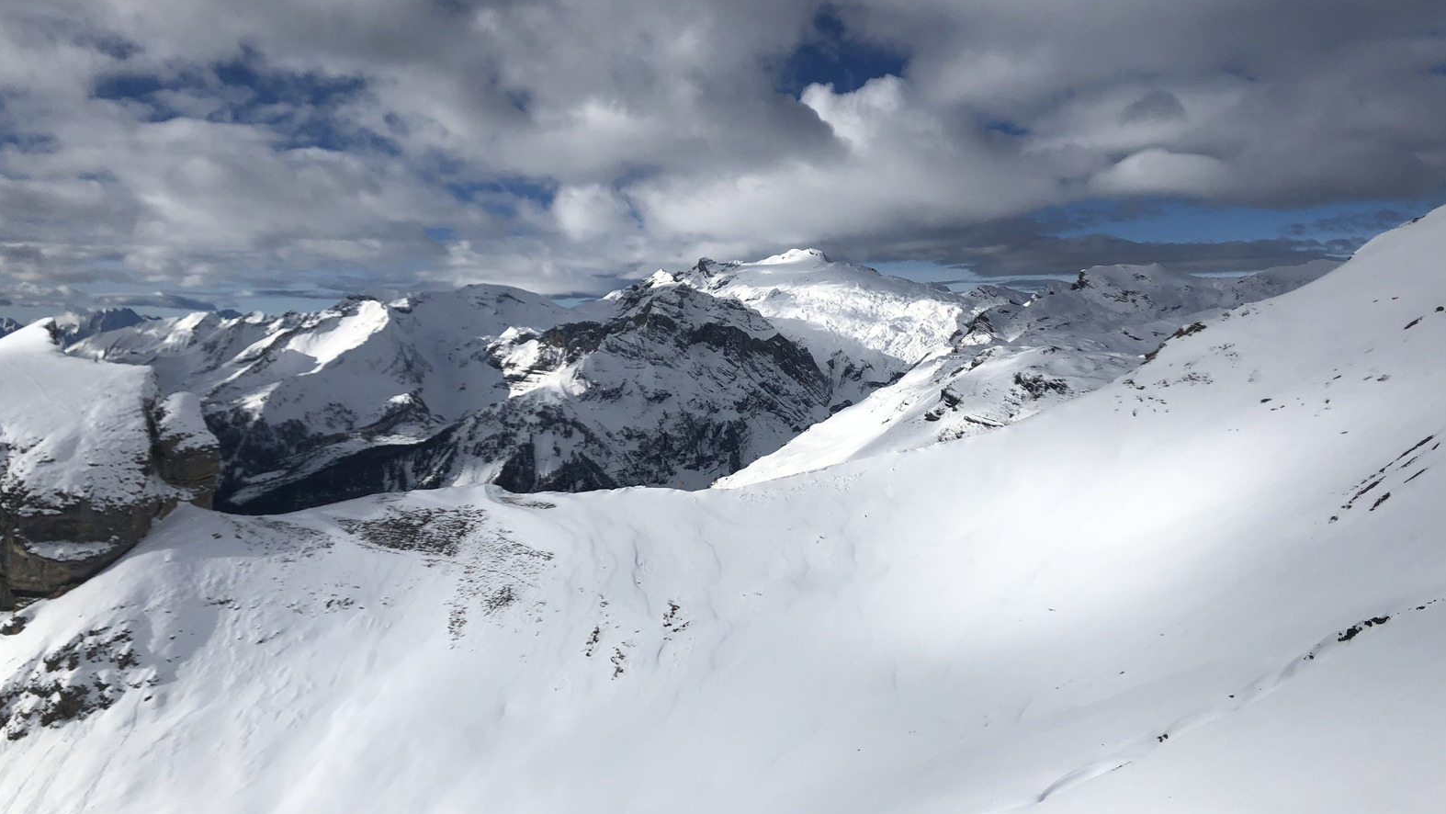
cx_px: 717
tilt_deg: +3.9
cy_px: 297
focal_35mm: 31
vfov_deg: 37.5
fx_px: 1189
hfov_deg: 62.6
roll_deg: +2.7
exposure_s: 1/3205
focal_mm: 4
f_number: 1.8
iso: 20
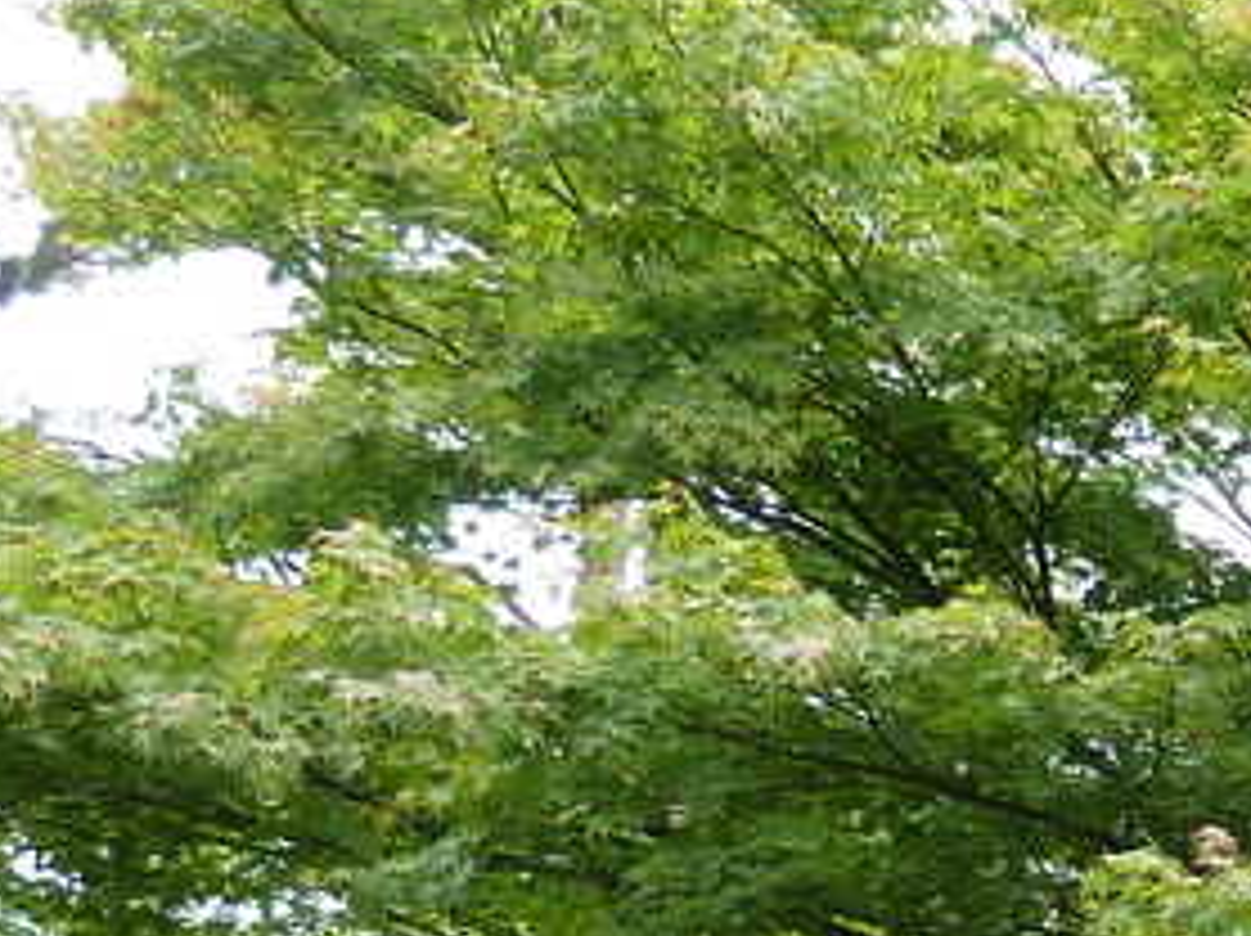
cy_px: 1494
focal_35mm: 108
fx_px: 3900
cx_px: 2088
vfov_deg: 12.8
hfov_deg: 16.1
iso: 80
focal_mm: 4.1
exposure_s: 1/80
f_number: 3.3
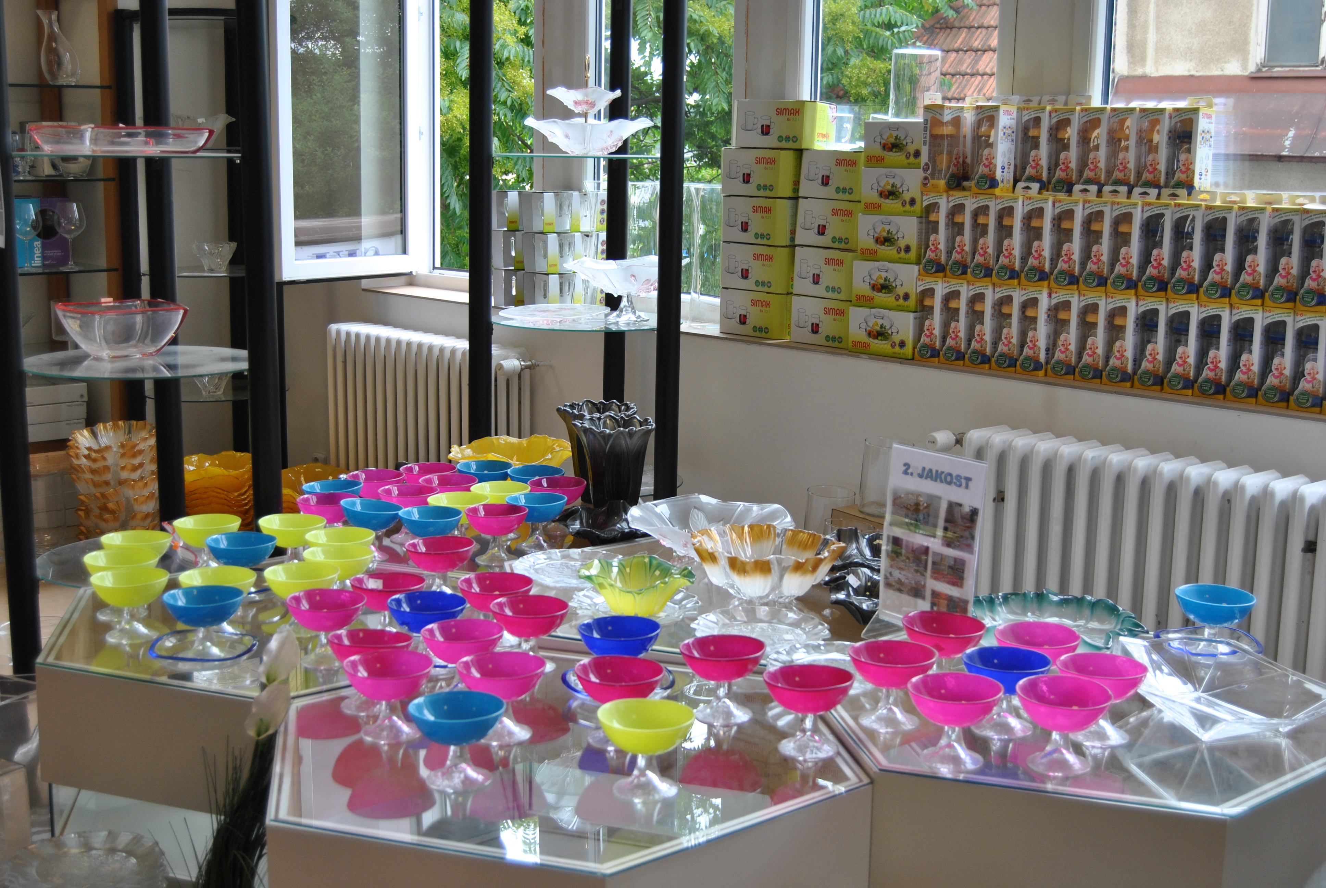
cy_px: 444
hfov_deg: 43.6
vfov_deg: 29.9
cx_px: 663
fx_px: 1659
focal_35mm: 45
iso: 200
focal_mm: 30
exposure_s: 1/100
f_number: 5
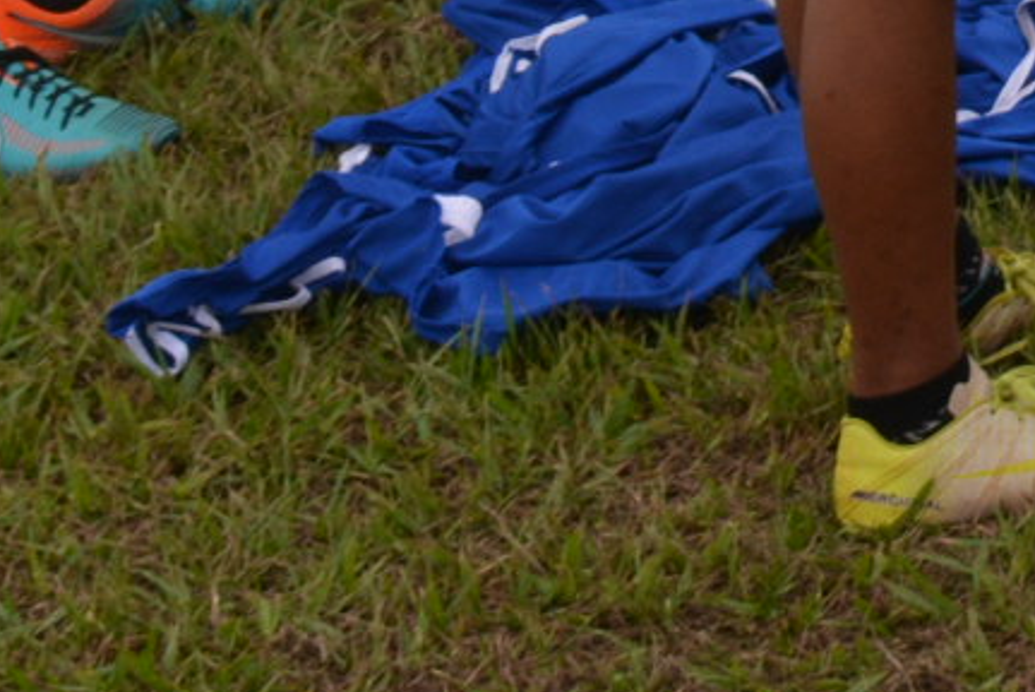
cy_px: -1406
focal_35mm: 260
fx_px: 7493
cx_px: 2036
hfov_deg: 7.6
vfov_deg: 5.0
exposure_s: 1/250
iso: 200
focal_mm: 25
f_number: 8
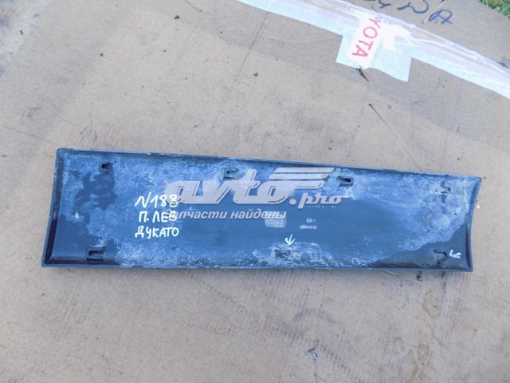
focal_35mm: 23
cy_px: 192
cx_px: 255
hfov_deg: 73.9
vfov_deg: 58.9
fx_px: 339
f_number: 3.1
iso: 80
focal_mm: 4
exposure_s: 1/30
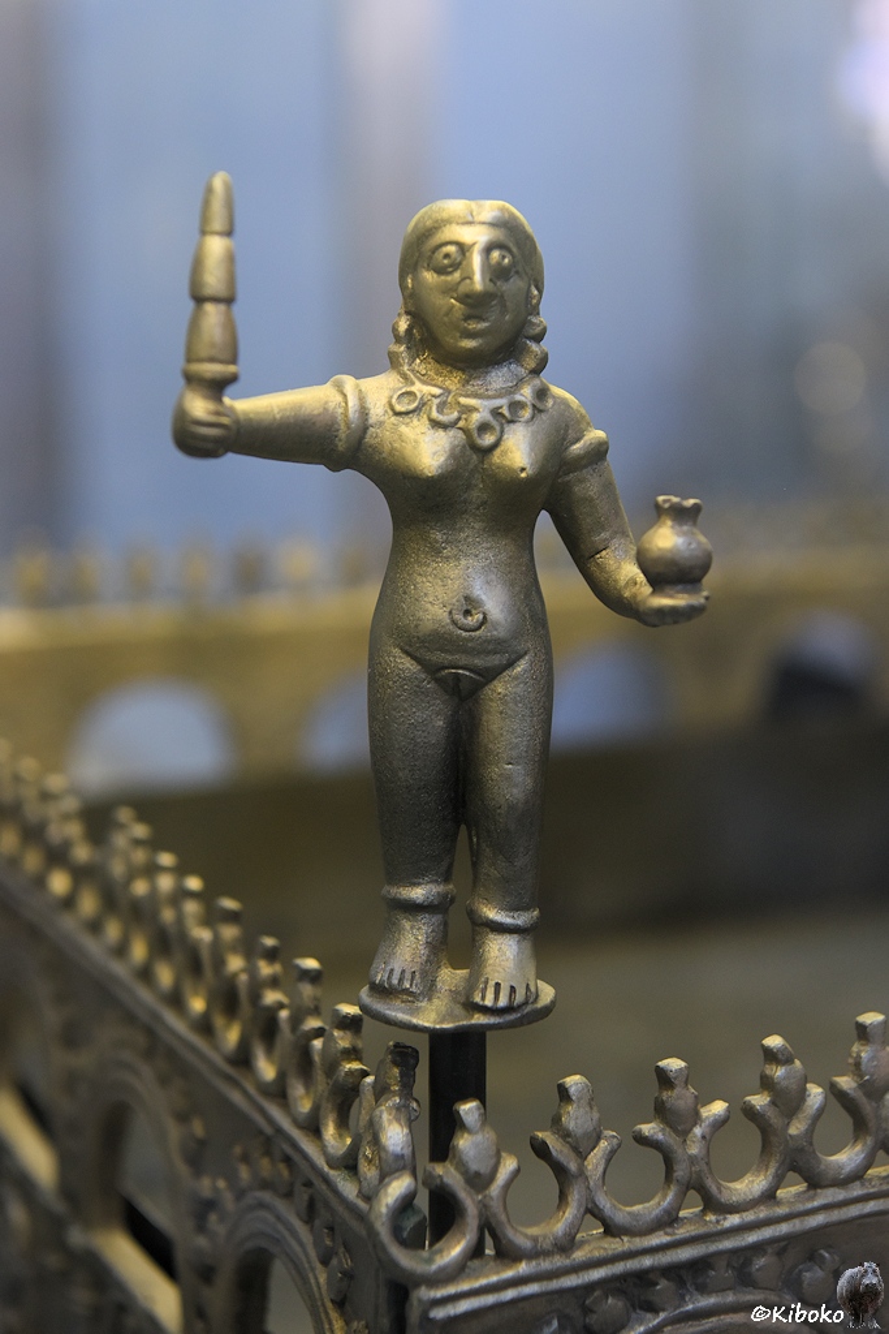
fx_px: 2296
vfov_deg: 32.4
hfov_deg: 21.9
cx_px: 444
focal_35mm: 62
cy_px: 667
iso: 800
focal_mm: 62
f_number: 5
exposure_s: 1/50
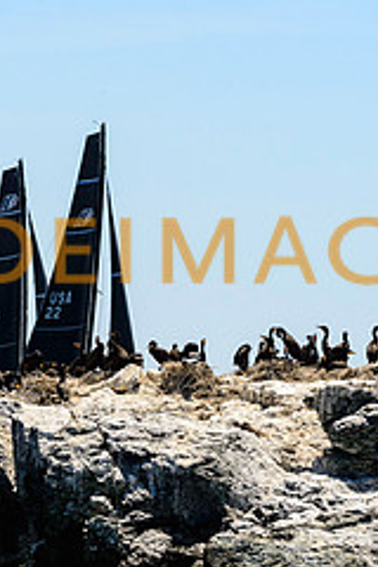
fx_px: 6394
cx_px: 135
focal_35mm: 406
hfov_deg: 3.4
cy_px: 235
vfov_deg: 5.1
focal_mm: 165
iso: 250
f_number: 7.1
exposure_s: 1/1000
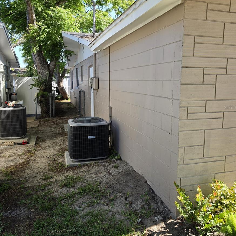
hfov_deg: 57.3
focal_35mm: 28
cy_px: 107
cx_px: 121
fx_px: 216
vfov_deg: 57.2
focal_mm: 6.5
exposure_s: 1/232
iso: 10
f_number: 1.4
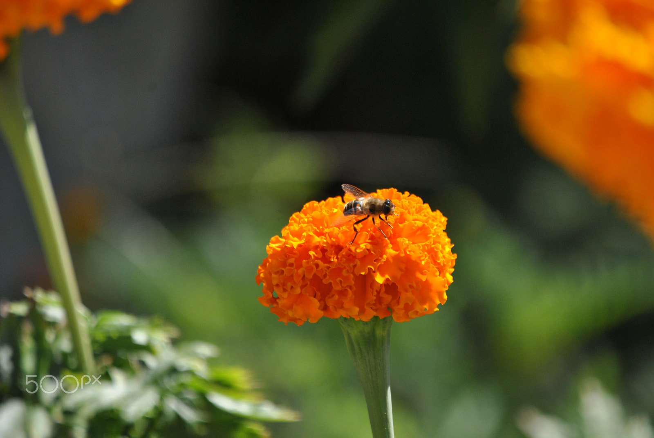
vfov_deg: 4.6
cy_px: 219
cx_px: 327
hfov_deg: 6.9
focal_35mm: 300
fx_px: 5456
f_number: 5.6
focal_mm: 200
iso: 200
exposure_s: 1/640
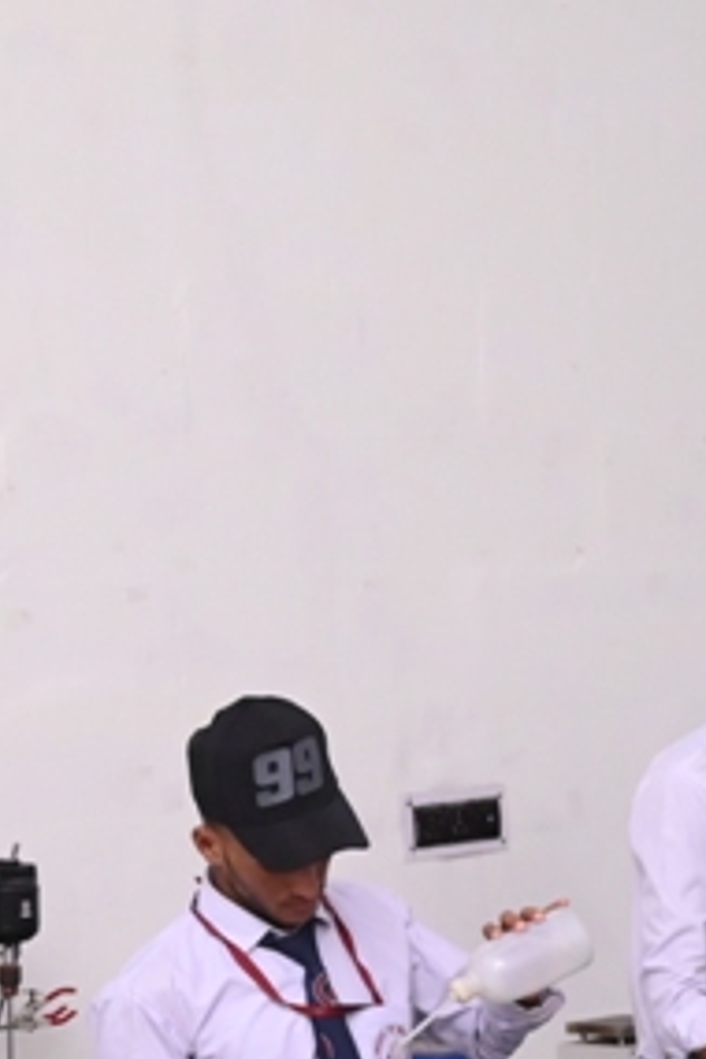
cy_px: 987
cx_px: 1458
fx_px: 4033
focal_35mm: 137
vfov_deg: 14.8
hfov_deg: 9.3
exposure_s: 1/125
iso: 2500
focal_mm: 32.5
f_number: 5
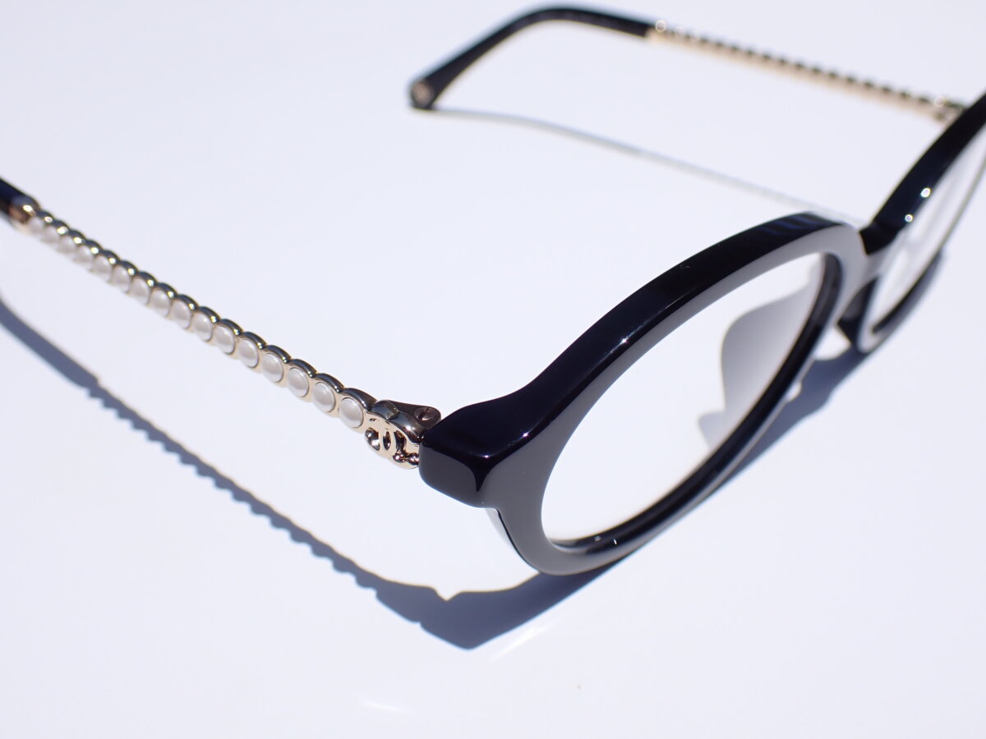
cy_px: 370
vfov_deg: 39.7
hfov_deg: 51.4
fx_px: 1025
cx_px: 493
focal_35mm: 36
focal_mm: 6.37
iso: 100
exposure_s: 1/320
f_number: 10
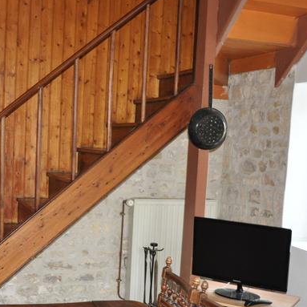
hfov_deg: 31.4
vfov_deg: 31.2
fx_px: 542
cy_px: 222
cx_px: 103
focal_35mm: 54
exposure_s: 1/60
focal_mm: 18
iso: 800
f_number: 3.5
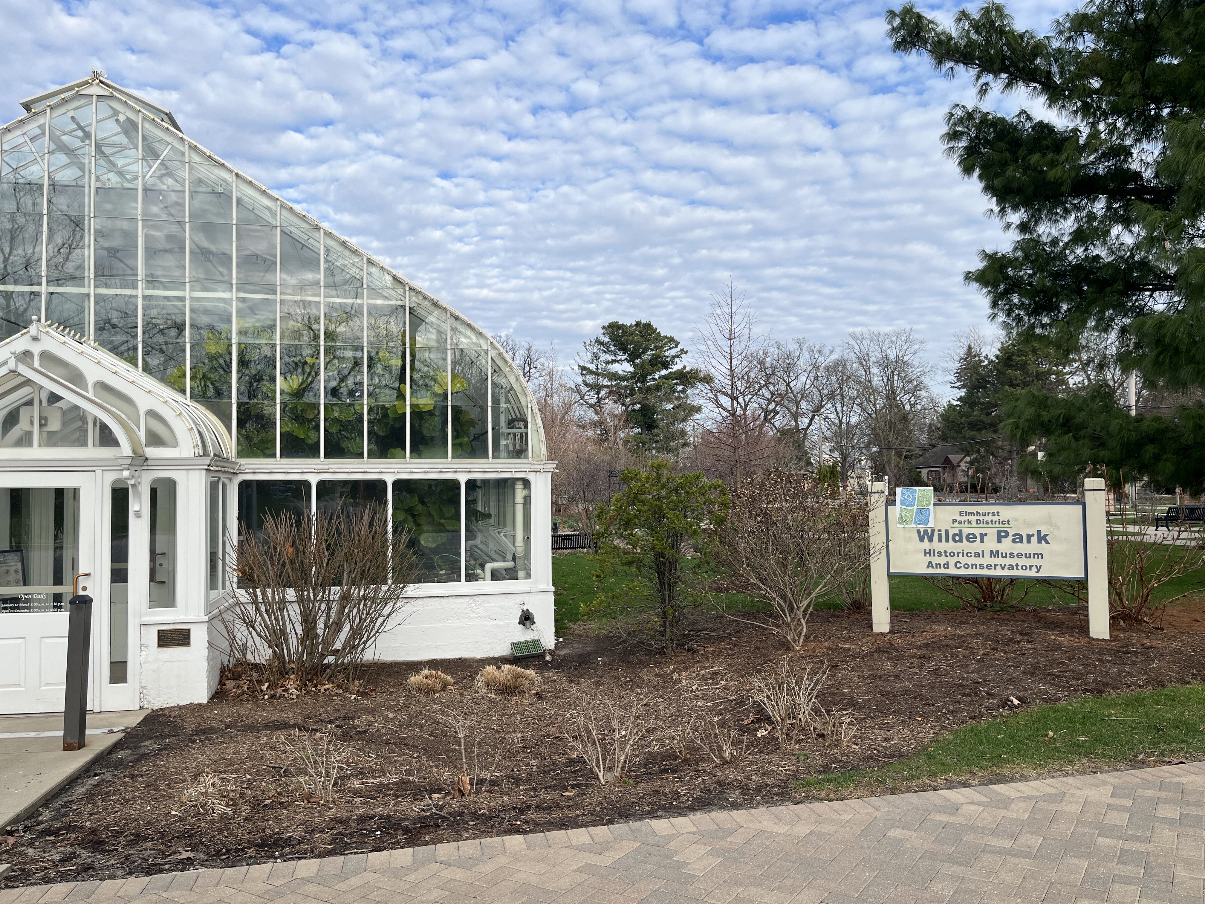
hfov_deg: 67.3
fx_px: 905
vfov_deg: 53.1
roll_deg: +0.3
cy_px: 452
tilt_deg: +1.8
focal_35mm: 26
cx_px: 602
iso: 50
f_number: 1.6
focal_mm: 5.1
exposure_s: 1/2137
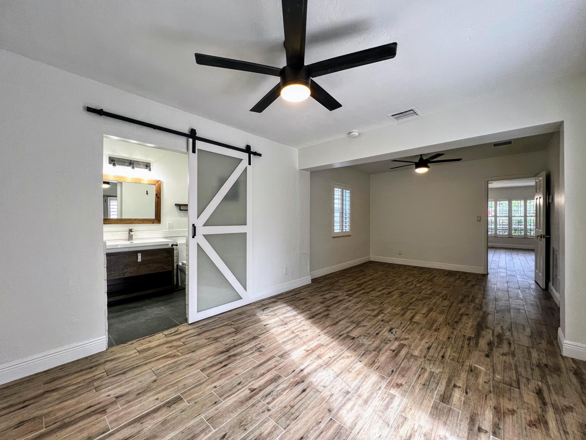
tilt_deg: -0.3
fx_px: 220
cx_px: 293
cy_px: 220
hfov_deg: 106.2
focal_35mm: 13
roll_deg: -0.1
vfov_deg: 89.9
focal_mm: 1.57
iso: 160
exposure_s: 1/60
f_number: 1.8
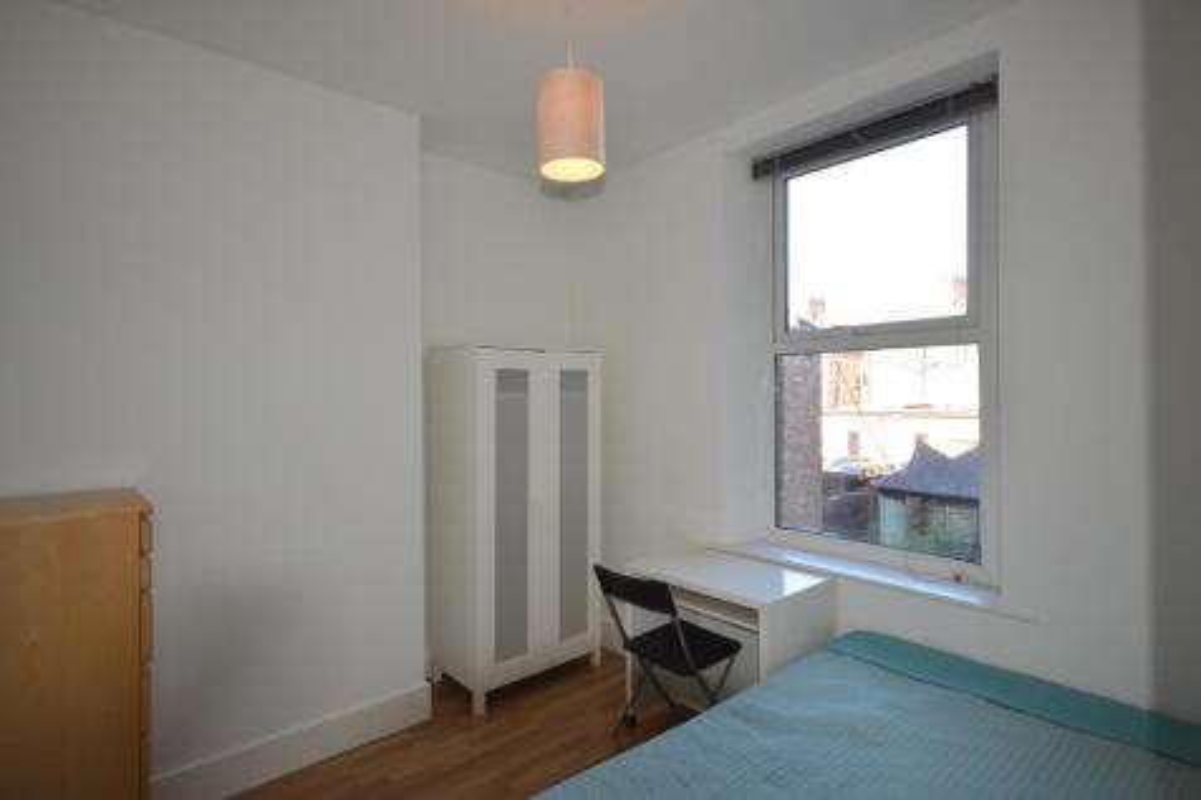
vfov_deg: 67.3
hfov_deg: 90.0
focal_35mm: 18
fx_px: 600
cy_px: 400
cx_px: 600
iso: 360
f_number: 4.5
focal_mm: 12
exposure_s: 1/125
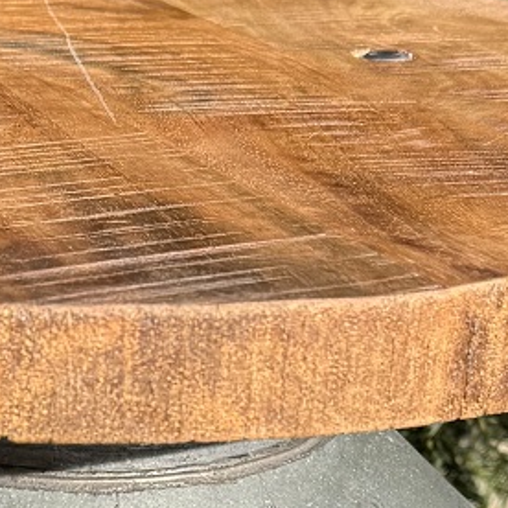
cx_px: 61
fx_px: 2042
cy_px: 766
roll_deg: +4.3
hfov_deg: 14.1
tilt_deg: -27.4
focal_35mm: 123
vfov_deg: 13.4
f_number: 1.78
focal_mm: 6.76
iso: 80
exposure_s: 1/995
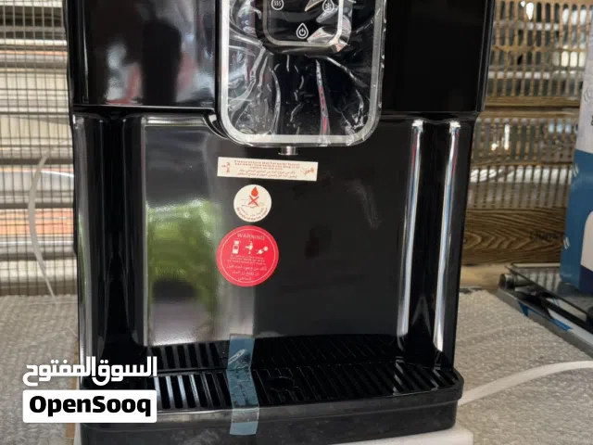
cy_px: 222
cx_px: 296
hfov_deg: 71.6
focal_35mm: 24
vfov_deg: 56.8
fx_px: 411
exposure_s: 1/121
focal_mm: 6.76
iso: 64
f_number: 1.78
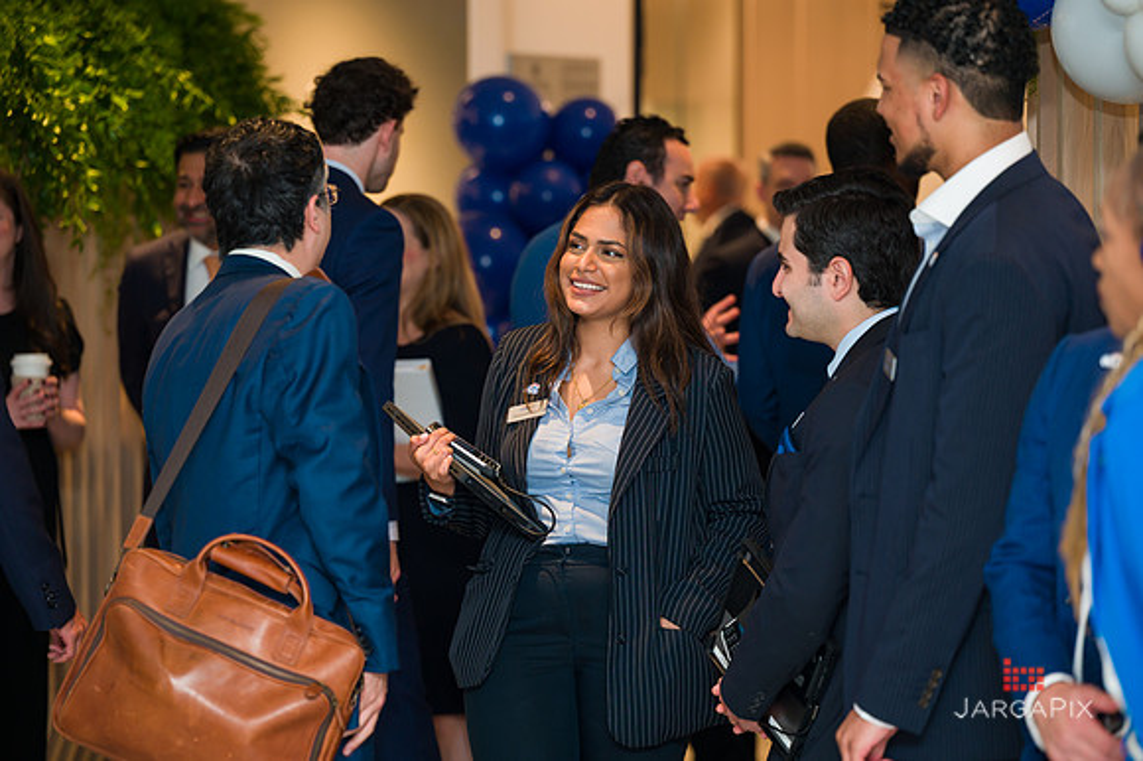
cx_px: 572
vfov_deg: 11.3
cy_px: 380
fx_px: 3837
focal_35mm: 121
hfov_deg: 16.9
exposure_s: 1/160
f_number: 3.2
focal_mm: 120
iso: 400
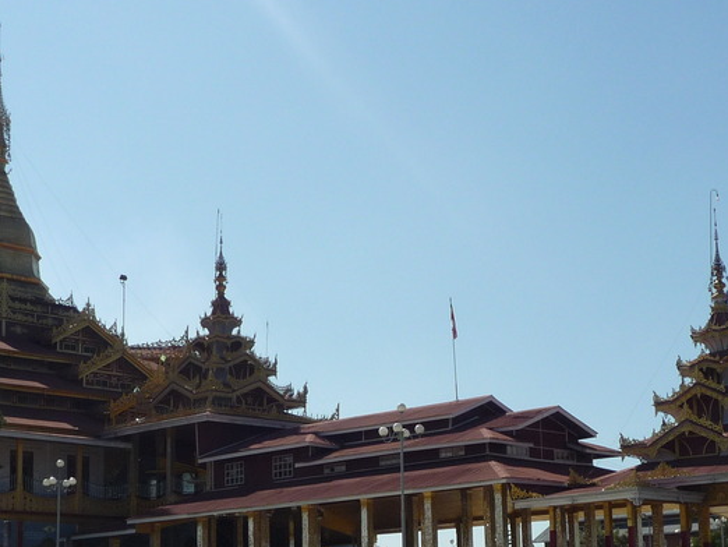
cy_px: 353
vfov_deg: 20.4
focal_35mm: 72
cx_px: 346
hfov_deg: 27.0
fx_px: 1515
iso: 100
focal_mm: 5.8
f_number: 5.6
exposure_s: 1/640
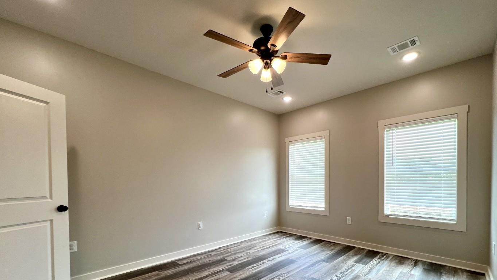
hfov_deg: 102.9
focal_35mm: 15
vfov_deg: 68.6
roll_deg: +0.0
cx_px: 262
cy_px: 186
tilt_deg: -1.4
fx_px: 198
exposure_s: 1/120
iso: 64
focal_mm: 1.57
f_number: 1.8
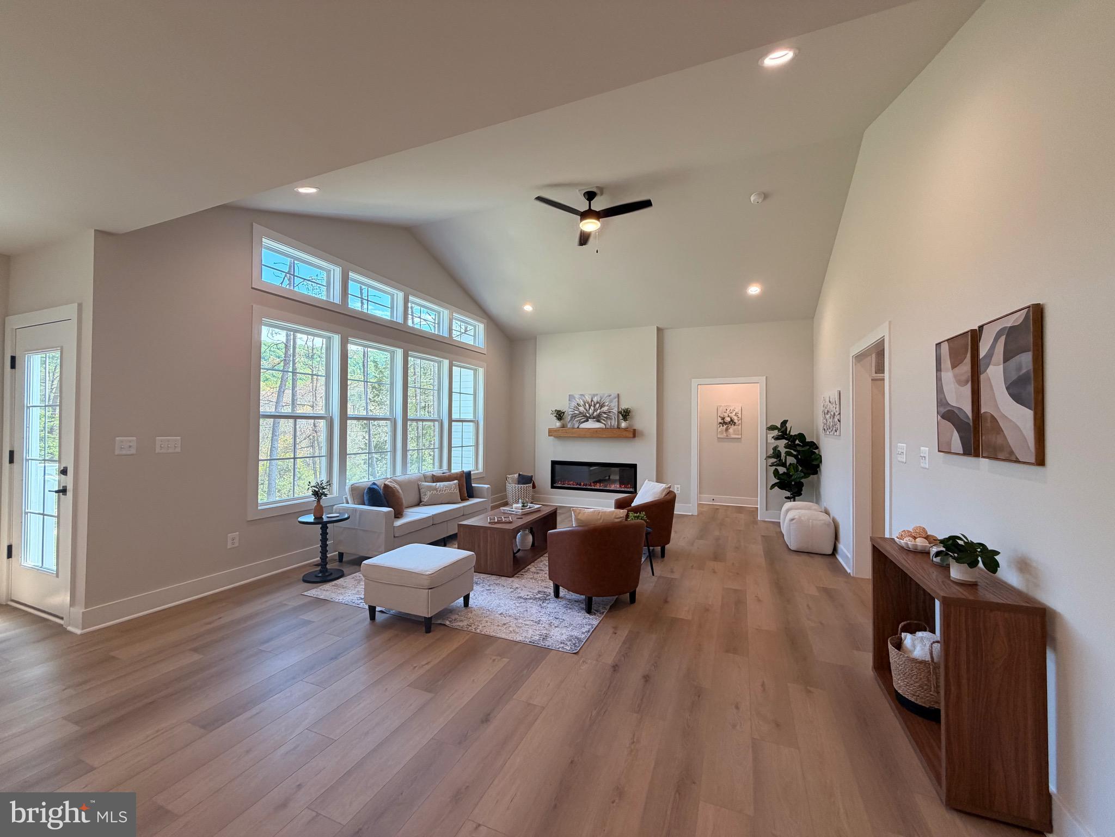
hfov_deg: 102.1
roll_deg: -0.5
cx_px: 558
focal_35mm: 14
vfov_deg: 85.7
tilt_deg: +0.6
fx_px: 451
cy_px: 418
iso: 100
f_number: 2.2
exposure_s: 1/120
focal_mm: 2.22
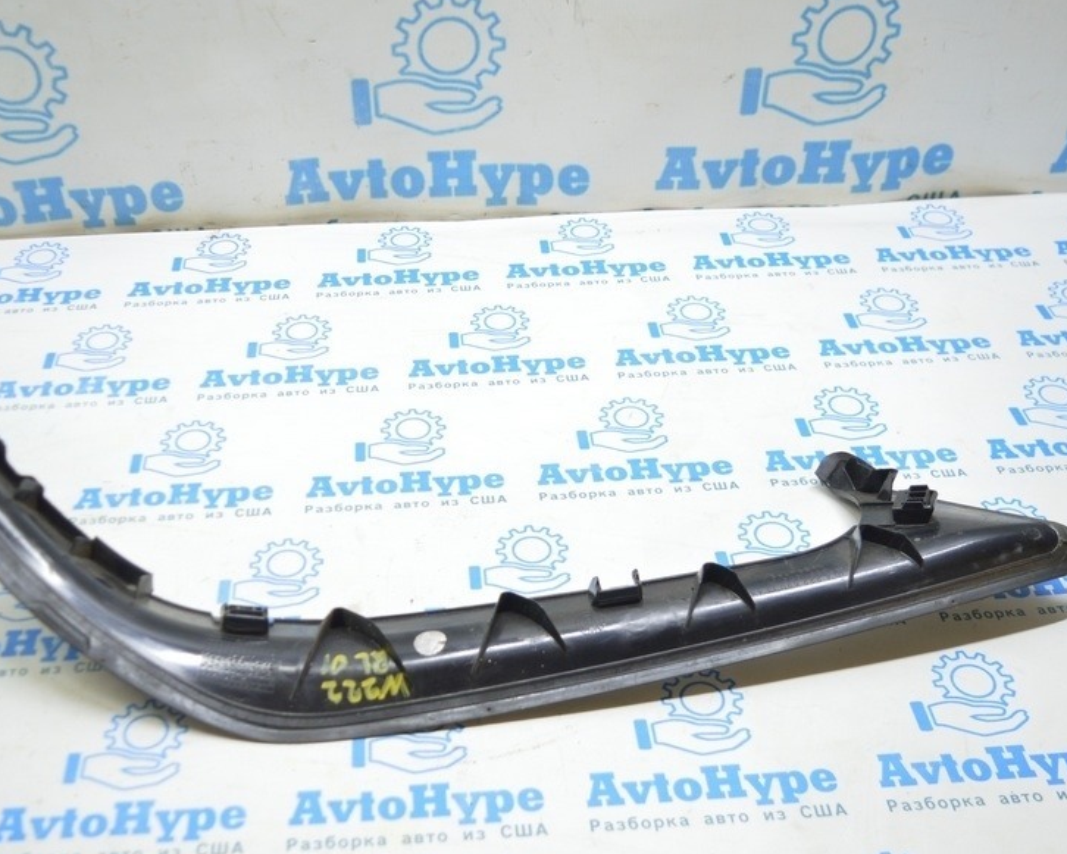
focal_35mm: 42
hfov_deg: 44.0
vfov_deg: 35.9
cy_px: 462
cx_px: 438
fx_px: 1316
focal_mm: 21
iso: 400
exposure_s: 1/40
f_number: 3.8
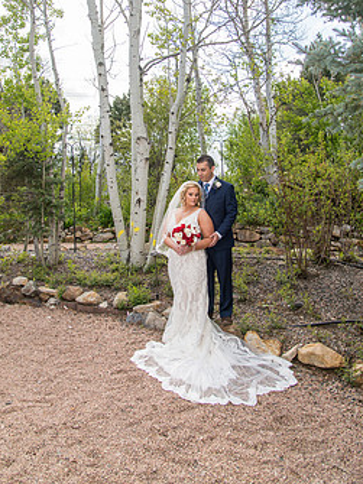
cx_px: 168
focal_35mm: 31
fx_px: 434
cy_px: 162
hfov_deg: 45.4
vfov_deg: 57.1
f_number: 5
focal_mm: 24
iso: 80
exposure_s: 1/250
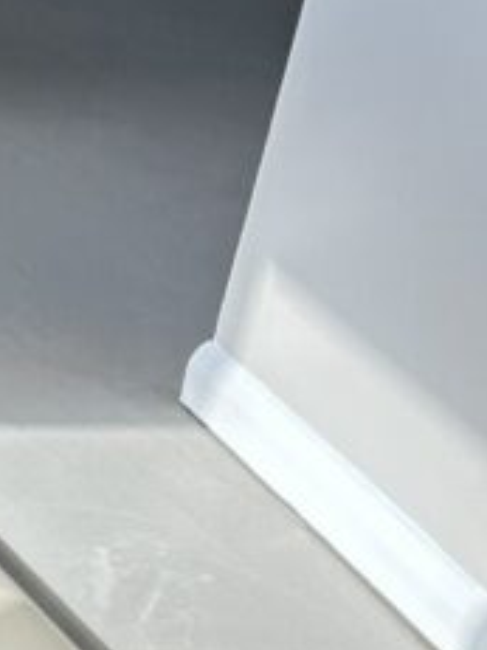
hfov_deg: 9.0
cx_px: -650
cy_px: 1031
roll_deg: -4.1
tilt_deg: -39.4
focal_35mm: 150
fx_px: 2816
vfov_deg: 12.4
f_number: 1.5
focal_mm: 5.7
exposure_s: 1/471
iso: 50
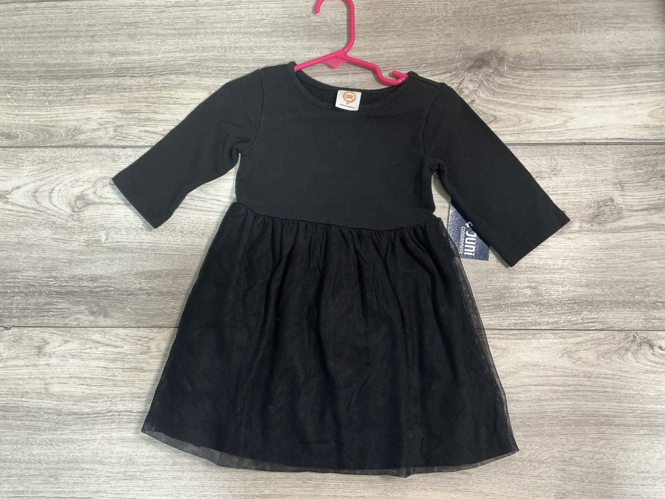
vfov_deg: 48.2
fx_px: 557
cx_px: 332
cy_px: 250
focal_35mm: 29
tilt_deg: -81.4
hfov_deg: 61.7
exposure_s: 1/60
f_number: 1.8
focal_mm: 3
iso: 100
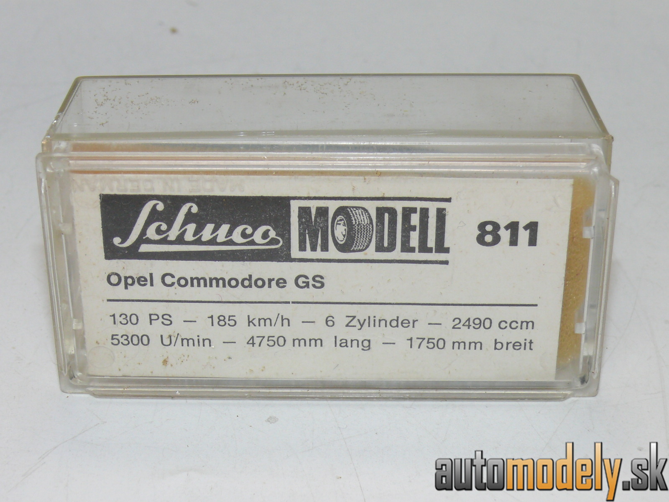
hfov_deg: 22.5
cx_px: 334
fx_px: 1681
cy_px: 251
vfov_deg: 17.0
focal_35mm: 87
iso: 100
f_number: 4
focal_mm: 12.4
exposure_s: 1/30
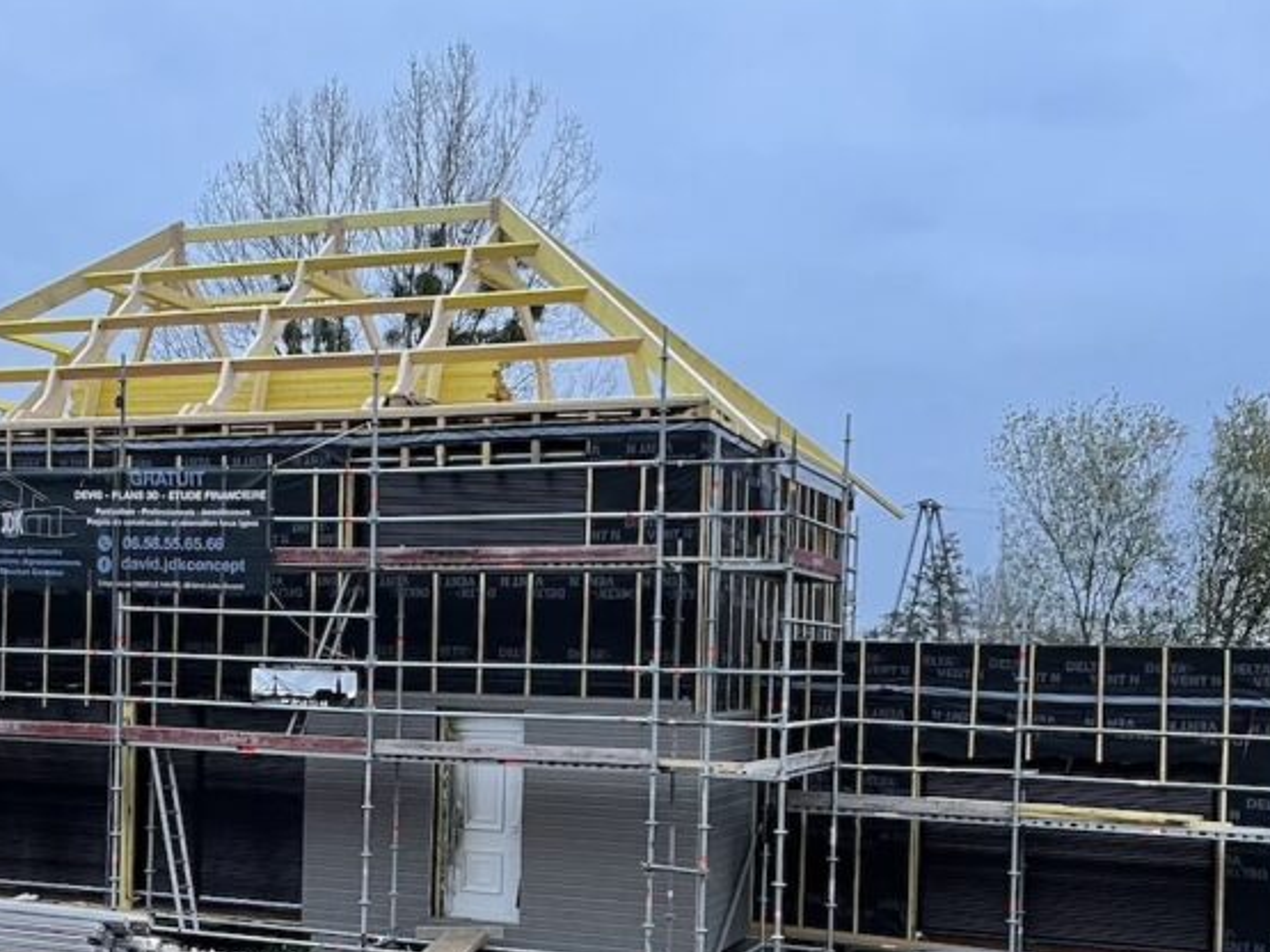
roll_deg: -0.4
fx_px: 1761
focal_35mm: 48
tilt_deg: -0.3
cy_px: 673
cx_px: 416
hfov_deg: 39.2
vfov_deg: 29.9
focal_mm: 5.1
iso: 125
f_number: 1.6
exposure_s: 1/80
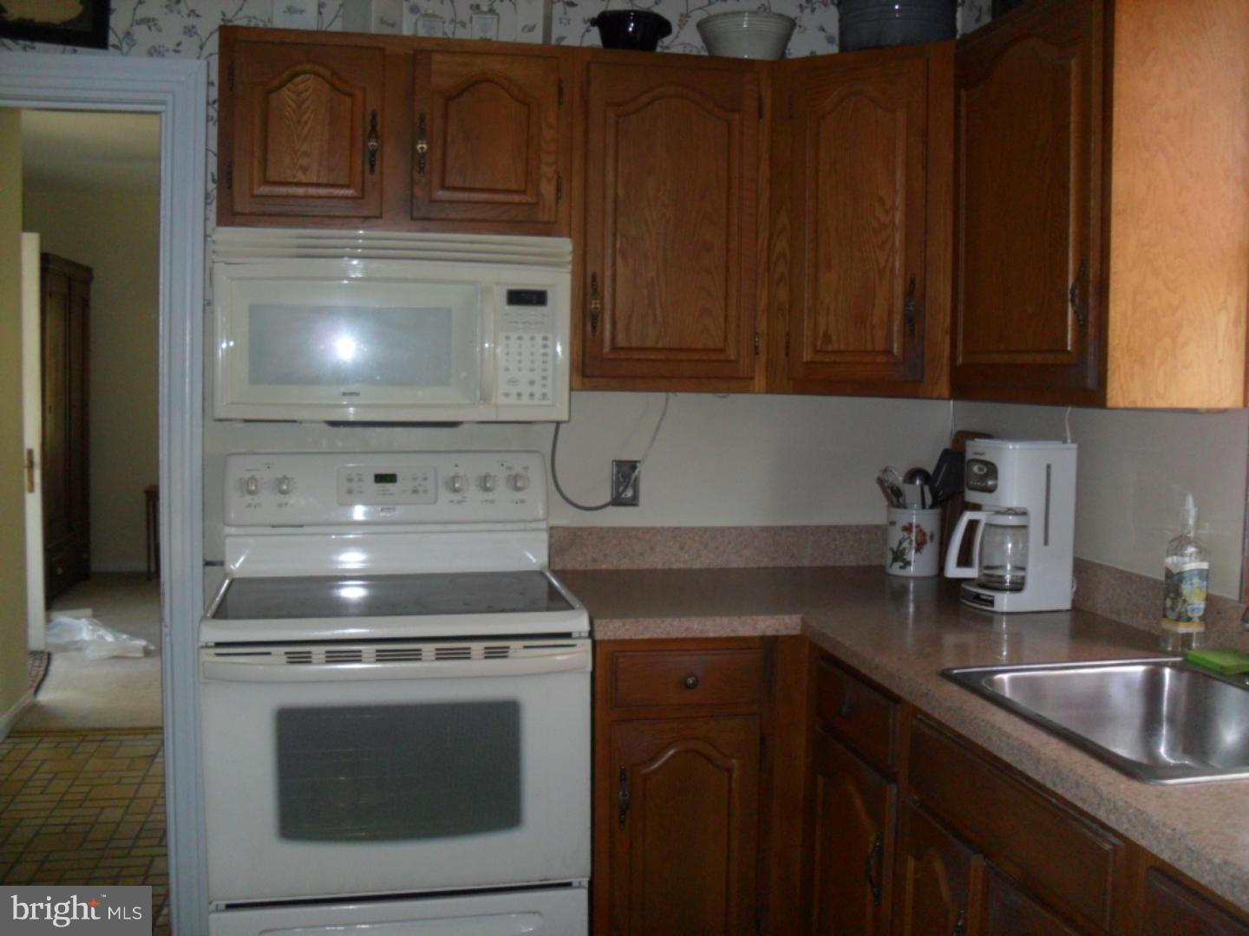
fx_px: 1263
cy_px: 468
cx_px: 624
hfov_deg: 52.6
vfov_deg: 40.7
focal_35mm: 35
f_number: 3
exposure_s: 1/45
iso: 200
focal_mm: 6.3
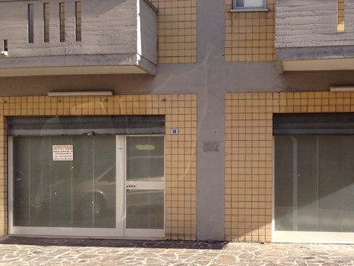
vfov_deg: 29.6
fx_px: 501
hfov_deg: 38.6
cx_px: 228
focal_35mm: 49
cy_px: 169
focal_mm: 4.28
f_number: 2.4
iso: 64
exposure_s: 1/657
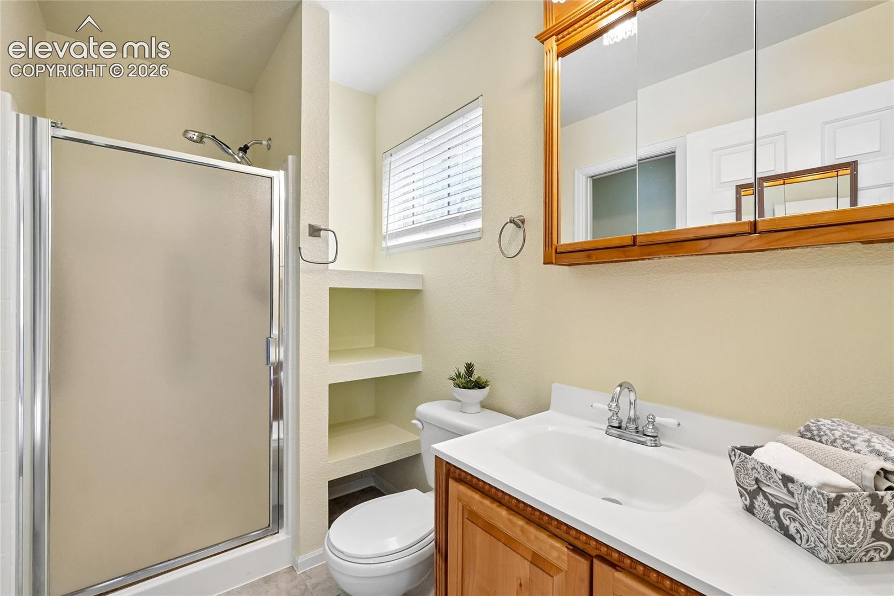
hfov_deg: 100.4
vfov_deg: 77.3
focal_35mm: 15
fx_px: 372
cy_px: 298
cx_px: 447
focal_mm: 10
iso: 800
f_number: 8
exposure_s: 1/13
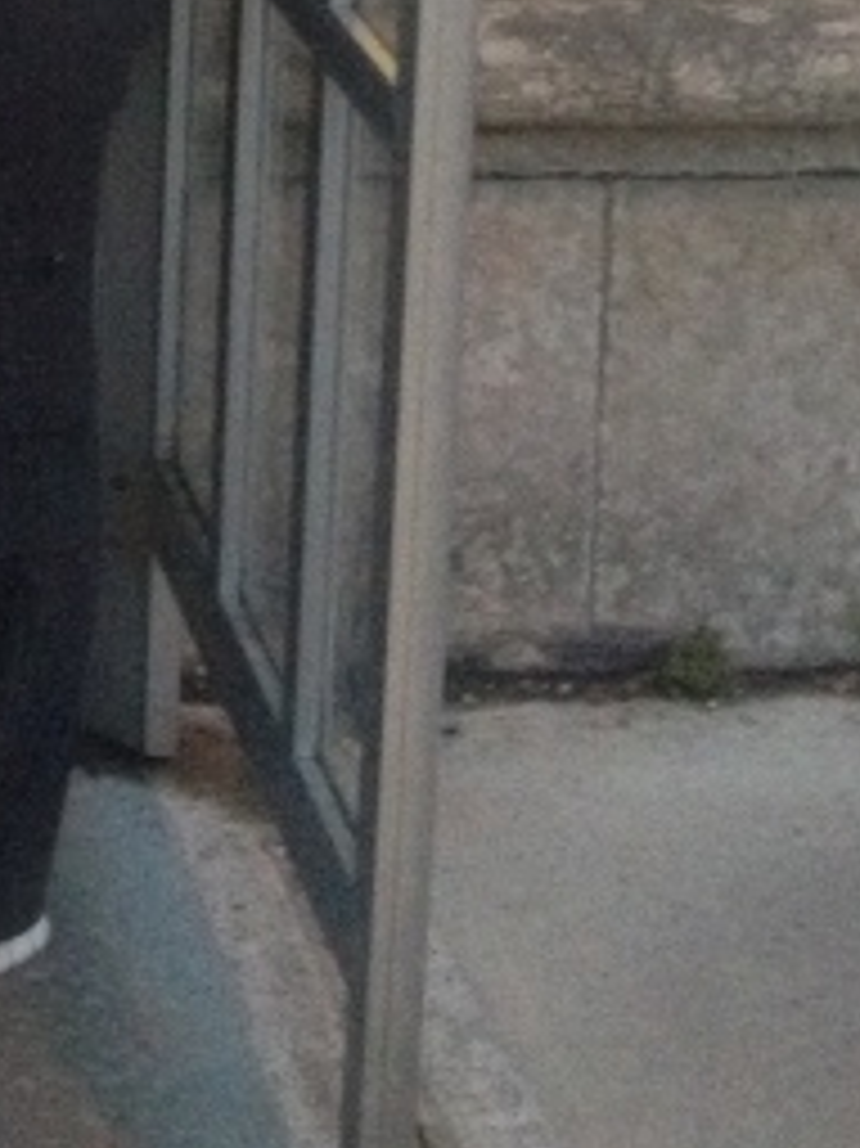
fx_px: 3879
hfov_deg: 12.0
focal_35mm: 117
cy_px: -421
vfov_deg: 15.8
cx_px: -455
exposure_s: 1/17
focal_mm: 4.28
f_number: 2.4
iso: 400
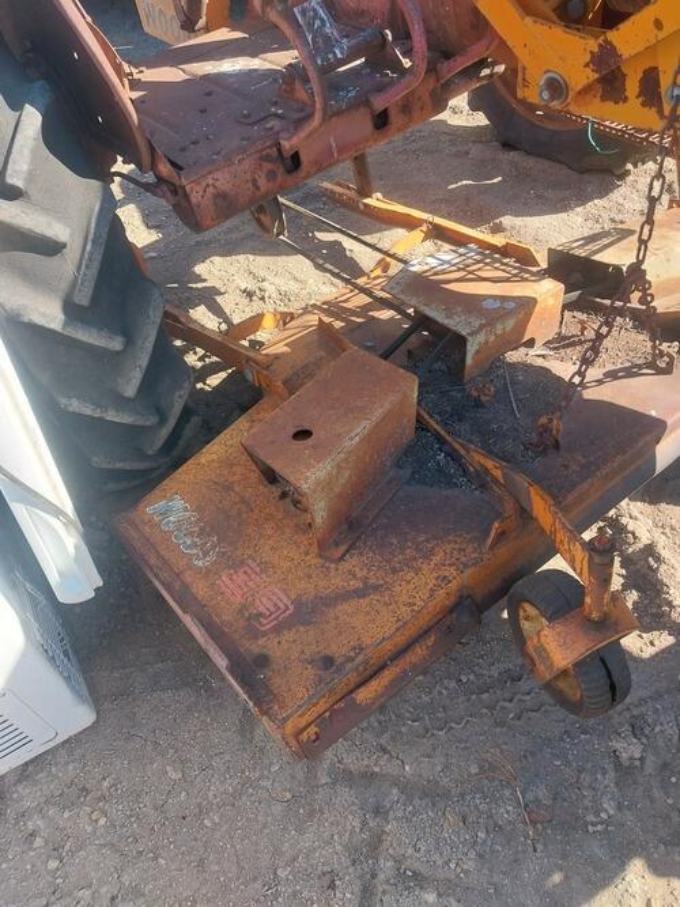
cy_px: 454
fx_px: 681
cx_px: 340
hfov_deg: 53.0
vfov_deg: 67.3
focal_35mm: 26
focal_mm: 4
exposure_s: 1/164
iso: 20
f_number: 1.8
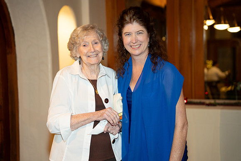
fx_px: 469
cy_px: 80
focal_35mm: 70
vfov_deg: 19.5
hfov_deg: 28.8
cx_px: 120
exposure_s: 1/100
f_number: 2.8
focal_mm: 70
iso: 1600
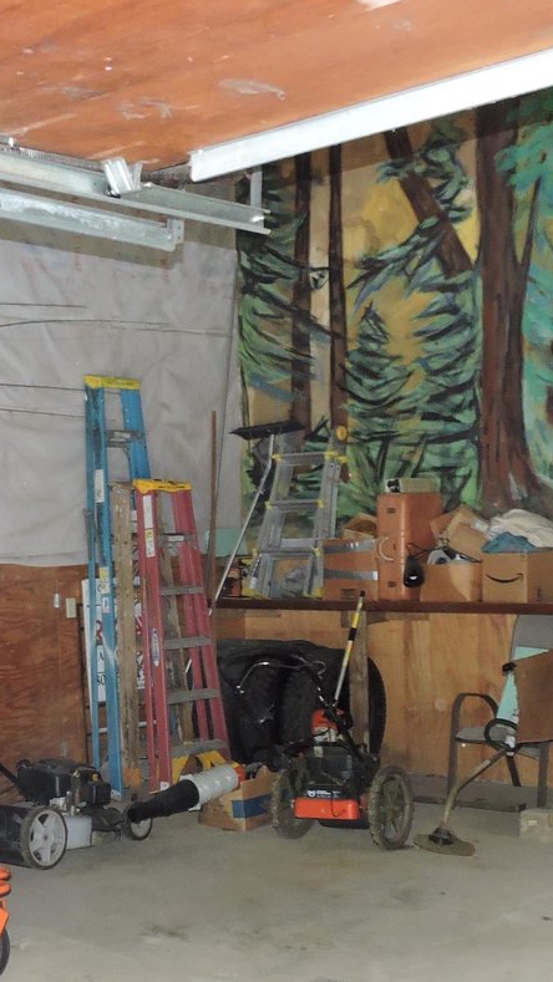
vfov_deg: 38.6
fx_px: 1381
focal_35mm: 53
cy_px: 678
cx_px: 102
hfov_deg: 22.3
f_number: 3.3
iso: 400
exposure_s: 1/30
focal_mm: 4.3
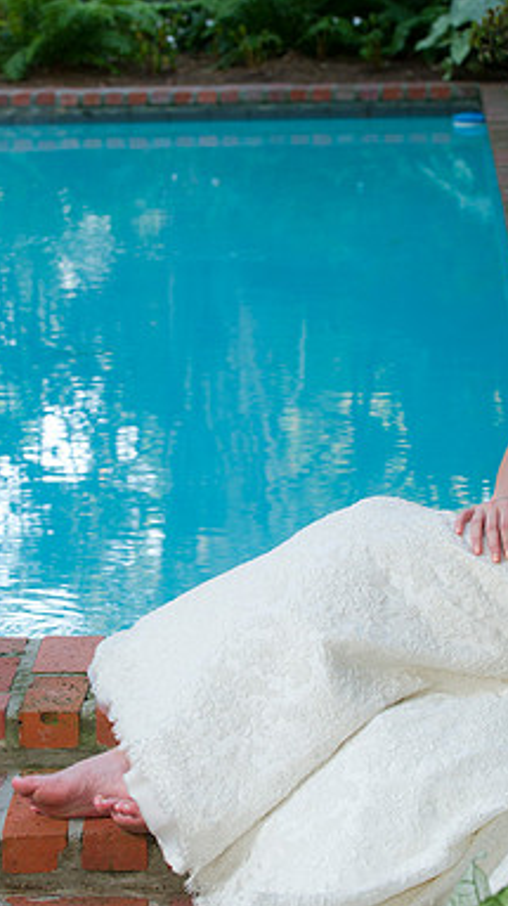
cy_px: 454
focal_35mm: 127
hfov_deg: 9.5
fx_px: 3046
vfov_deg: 16.9
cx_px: 239
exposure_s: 1/60
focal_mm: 80
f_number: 5
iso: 400
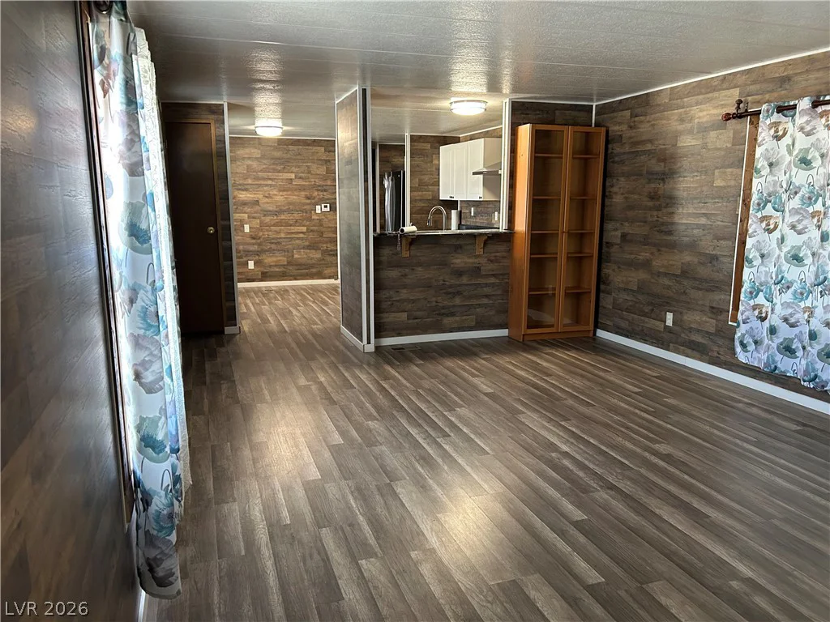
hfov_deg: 67.3
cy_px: 311
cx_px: 415
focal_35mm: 26
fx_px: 623
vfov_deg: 53.1
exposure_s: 1/60
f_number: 1.5
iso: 250
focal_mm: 5.7
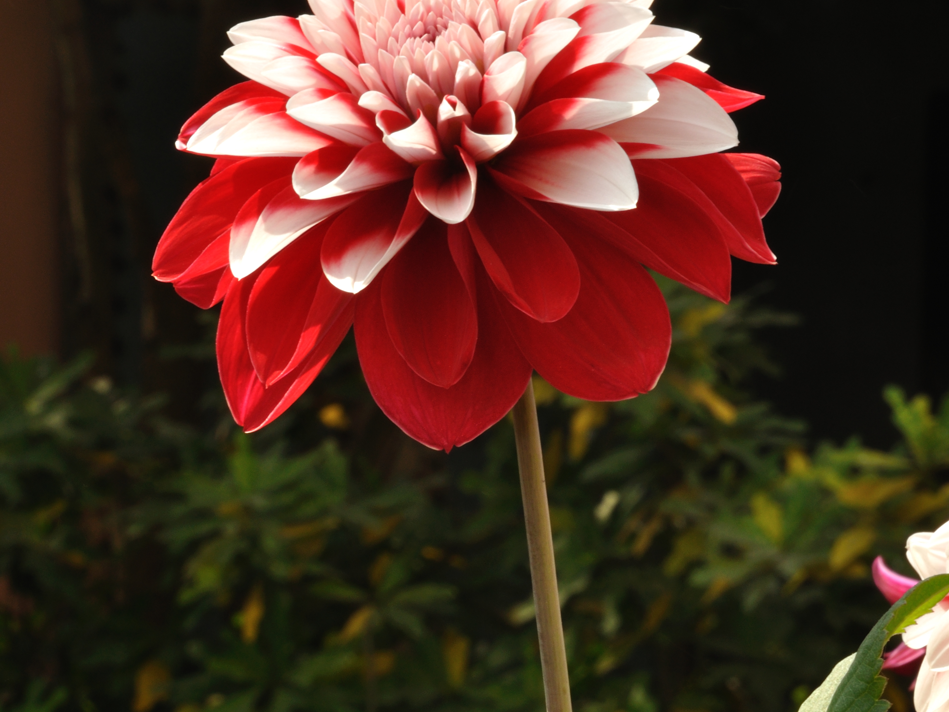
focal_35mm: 185
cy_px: 487
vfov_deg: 8.0
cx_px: 474
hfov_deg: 10.7
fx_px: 5065
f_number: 22
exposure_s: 1/20
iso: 200
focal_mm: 85
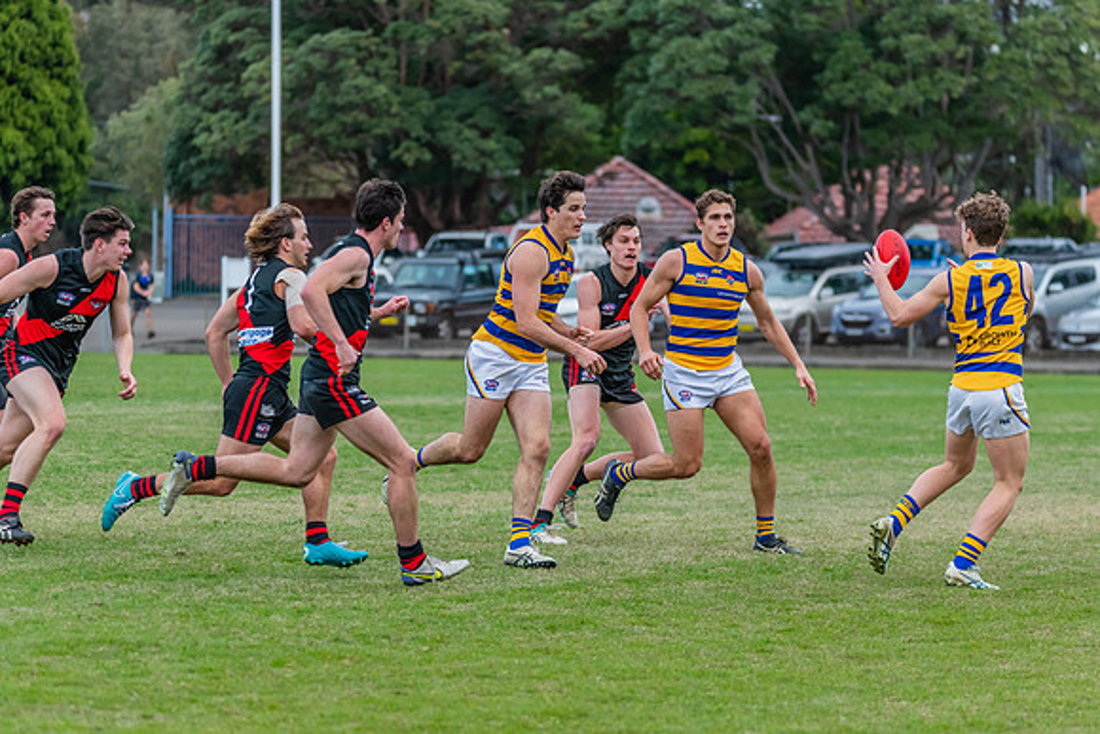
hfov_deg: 9.2
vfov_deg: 6.1
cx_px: 559
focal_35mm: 224
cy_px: 373
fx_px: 6839
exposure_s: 1/1600
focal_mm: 220
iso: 1400
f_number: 5.3
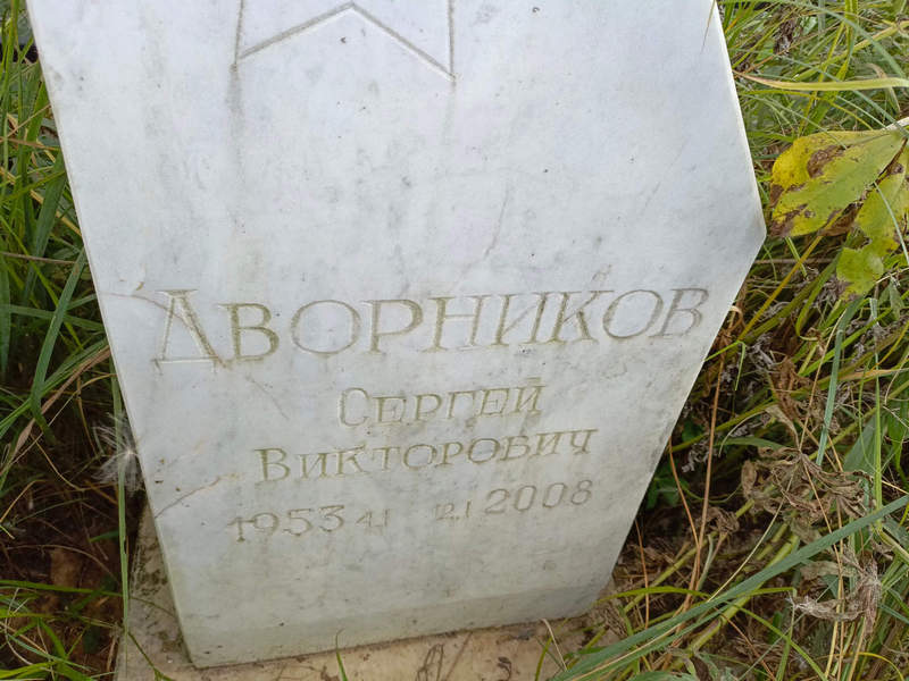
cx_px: 454
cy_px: 340
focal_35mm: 25
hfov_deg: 69.4
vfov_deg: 54.9
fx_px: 656
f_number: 1.69
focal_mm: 4.76
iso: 110
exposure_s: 1/208
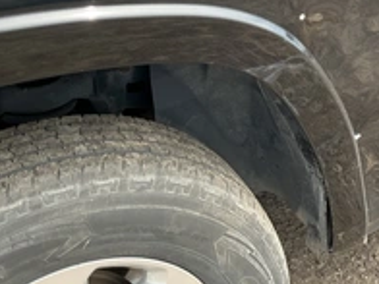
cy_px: 19
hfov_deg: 32.5
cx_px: 321
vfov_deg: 24.8
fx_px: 624
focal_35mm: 57
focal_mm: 3
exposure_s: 1/239
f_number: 1.8
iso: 25
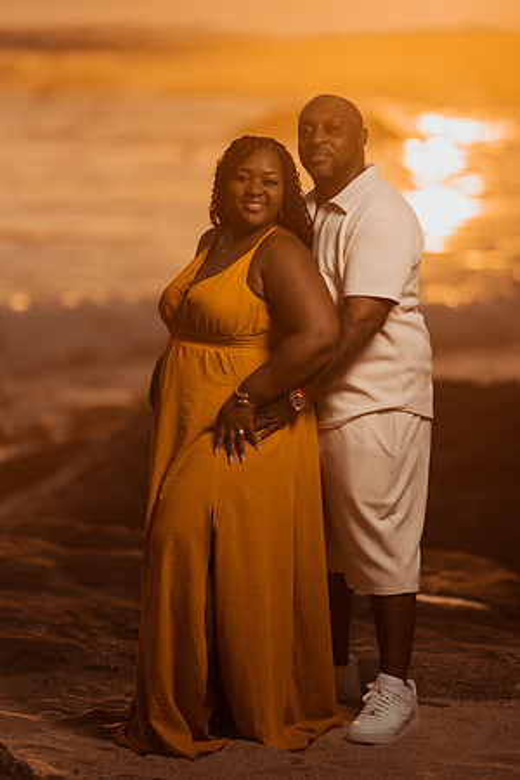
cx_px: 260
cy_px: 390
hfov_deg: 10.2
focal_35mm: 135
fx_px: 2925
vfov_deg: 15.2
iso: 100
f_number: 1.8
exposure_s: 1/8000
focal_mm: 135
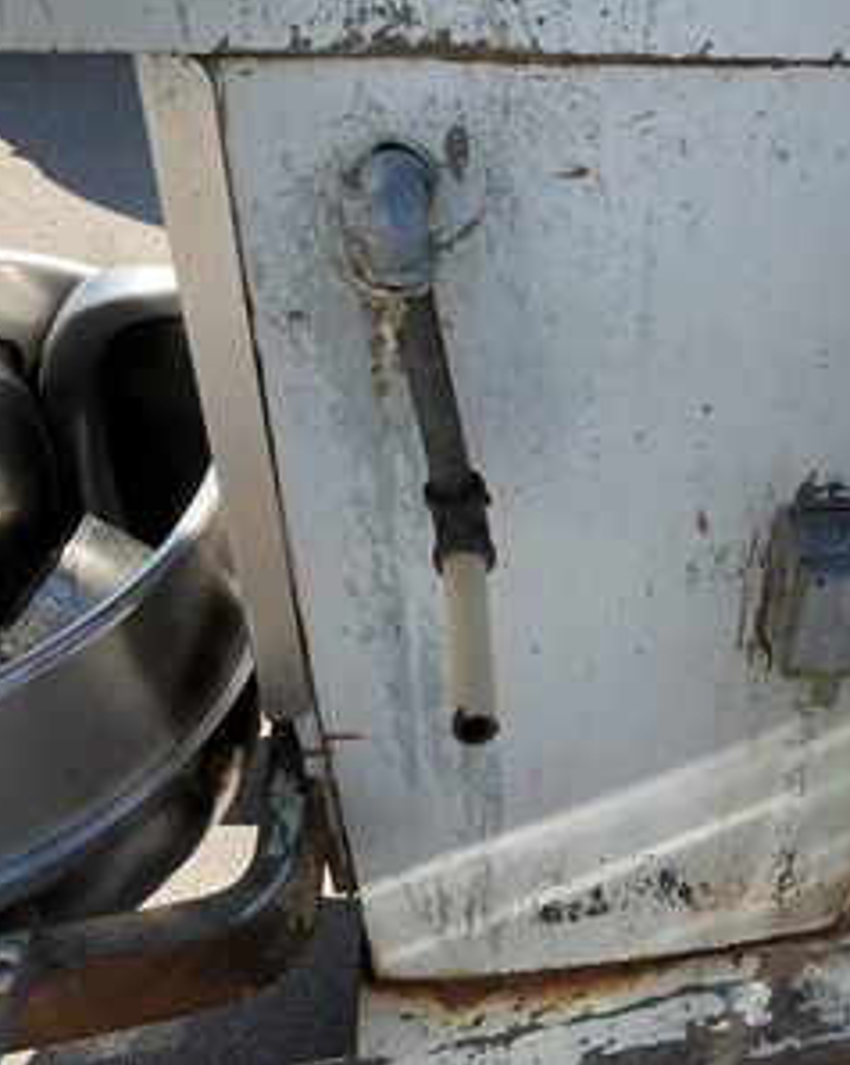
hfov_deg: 37.6
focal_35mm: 38
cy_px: 532
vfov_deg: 48.0
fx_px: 1196
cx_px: 686
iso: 25
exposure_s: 1/855
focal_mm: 3
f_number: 1.8
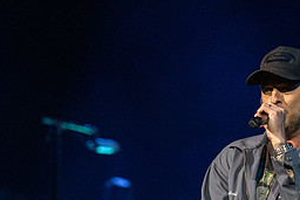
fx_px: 3310
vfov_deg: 3.5
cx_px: 257
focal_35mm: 397
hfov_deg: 5.2
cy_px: 187
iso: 3200
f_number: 3.5
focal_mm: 175
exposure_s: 1/1000
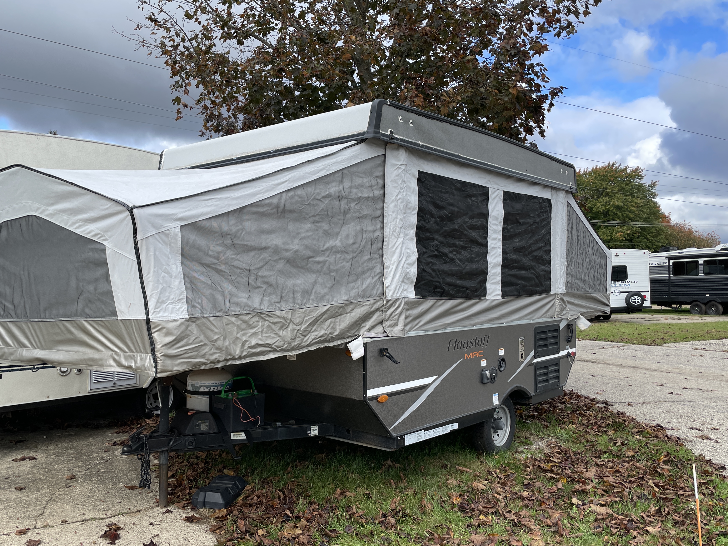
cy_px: 286
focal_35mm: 30
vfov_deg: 46.8
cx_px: 324
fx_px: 631
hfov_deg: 59.8
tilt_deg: +1.2
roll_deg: -0.2
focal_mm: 4.2
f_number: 1.6
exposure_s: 1/1335
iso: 32
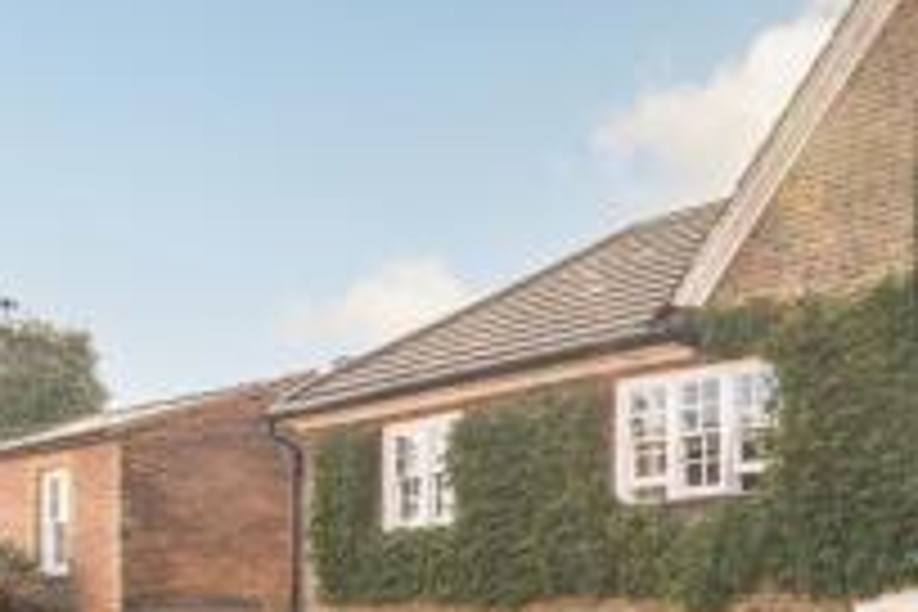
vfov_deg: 43.5
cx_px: 1055
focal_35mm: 28
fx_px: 714
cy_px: 515
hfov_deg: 45.0
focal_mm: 12
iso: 320
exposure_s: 1/160
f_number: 10
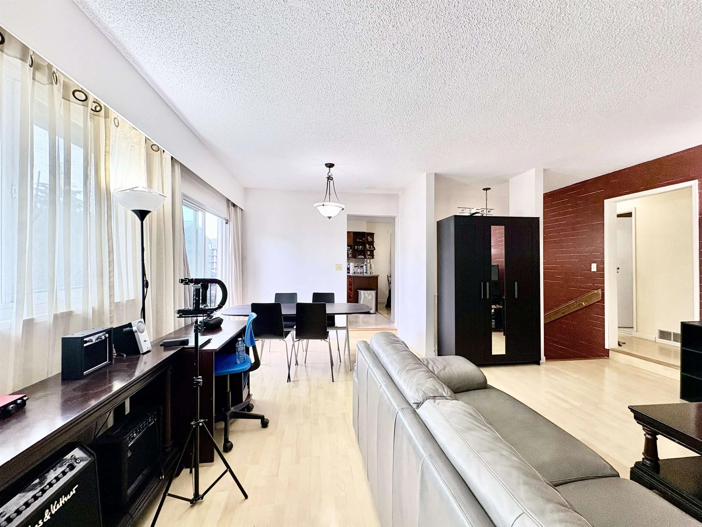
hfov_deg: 102.1
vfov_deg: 85.7
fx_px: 284
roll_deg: +0.1
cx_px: 351
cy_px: 264
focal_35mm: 14
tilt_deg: +0.0
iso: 160
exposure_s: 1/120
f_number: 2.2
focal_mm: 2.22
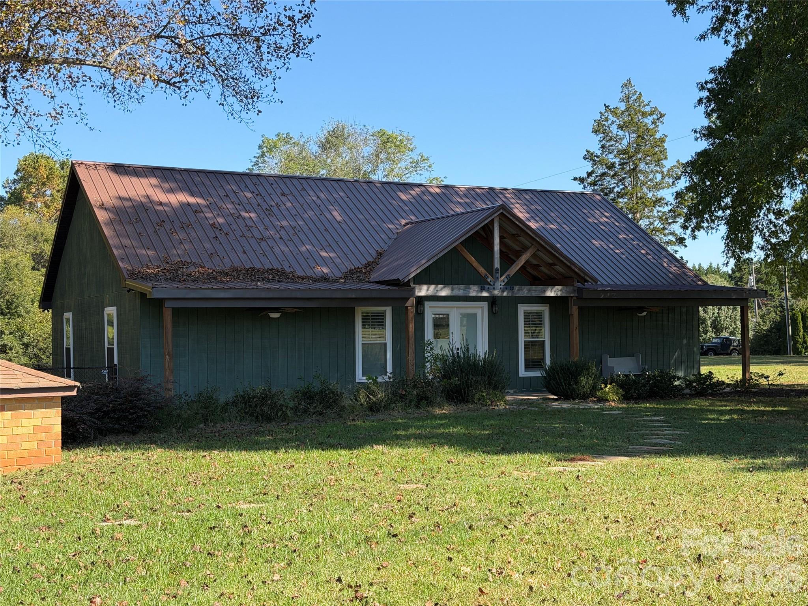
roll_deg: +1.1
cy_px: 303
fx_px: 1120
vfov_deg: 30.3
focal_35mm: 48
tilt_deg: +0.4
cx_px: 404
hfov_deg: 39.7
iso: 64
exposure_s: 1/1883
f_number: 1.78
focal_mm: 6.76
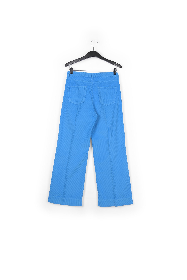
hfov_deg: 35.0
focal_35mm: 38
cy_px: 140
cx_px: 94
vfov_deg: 50.7
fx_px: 296
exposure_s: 1/125
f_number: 13
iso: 100
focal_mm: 38
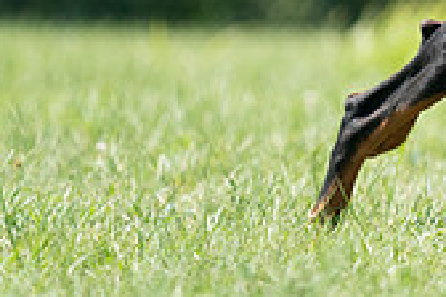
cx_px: 688
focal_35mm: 1601
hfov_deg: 1.3
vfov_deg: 0.9
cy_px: -150
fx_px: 19833
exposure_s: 1/4000
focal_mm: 463
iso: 2000
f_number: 6.3
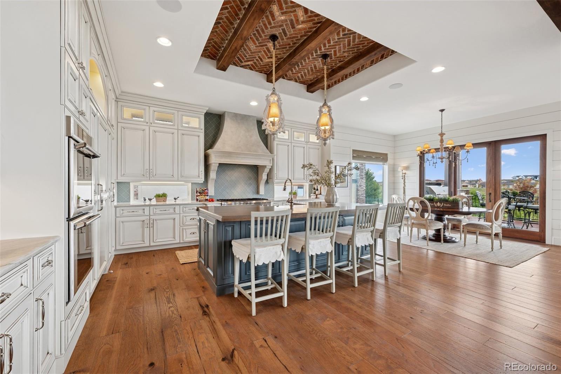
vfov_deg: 77.3
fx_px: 234
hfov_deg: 100.4
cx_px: 280
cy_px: 187
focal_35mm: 15
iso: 100
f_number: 11
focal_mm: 15
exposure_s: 1/4
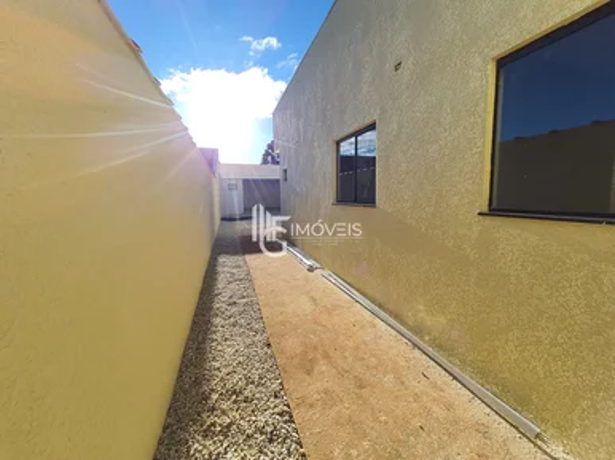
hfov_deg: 106.2
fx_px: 231
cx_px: 308
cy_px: 230
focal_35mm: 13
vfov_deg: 89.9
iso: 50
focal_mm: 1.74
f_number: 2.2
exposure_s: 1/1108
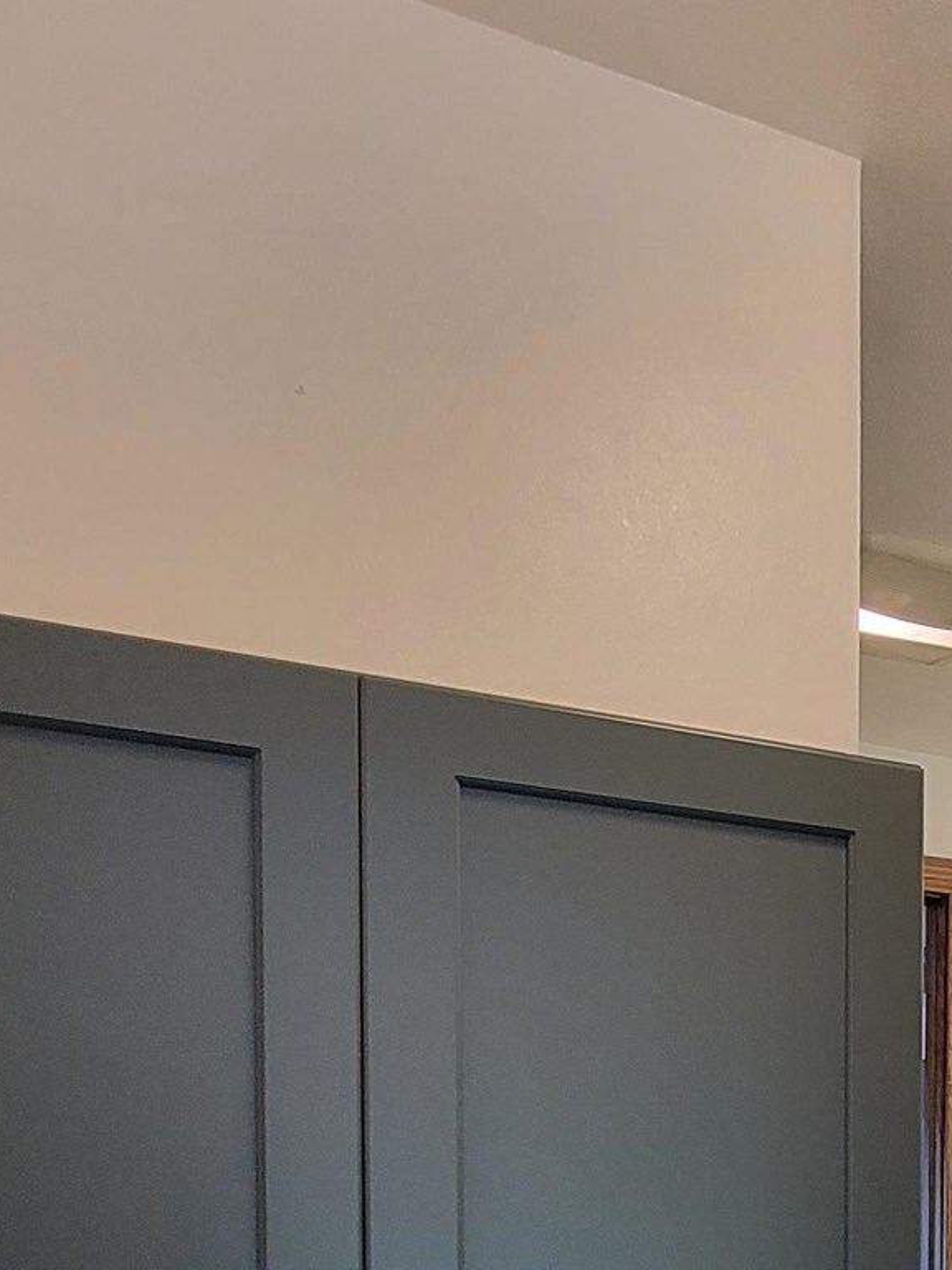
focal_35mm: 39
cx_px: 1127
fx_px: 1430
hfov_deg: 31.3
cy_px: 1296
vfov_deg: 41.1
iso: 320
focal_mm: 2.2
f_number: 2.2
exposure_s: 1/60
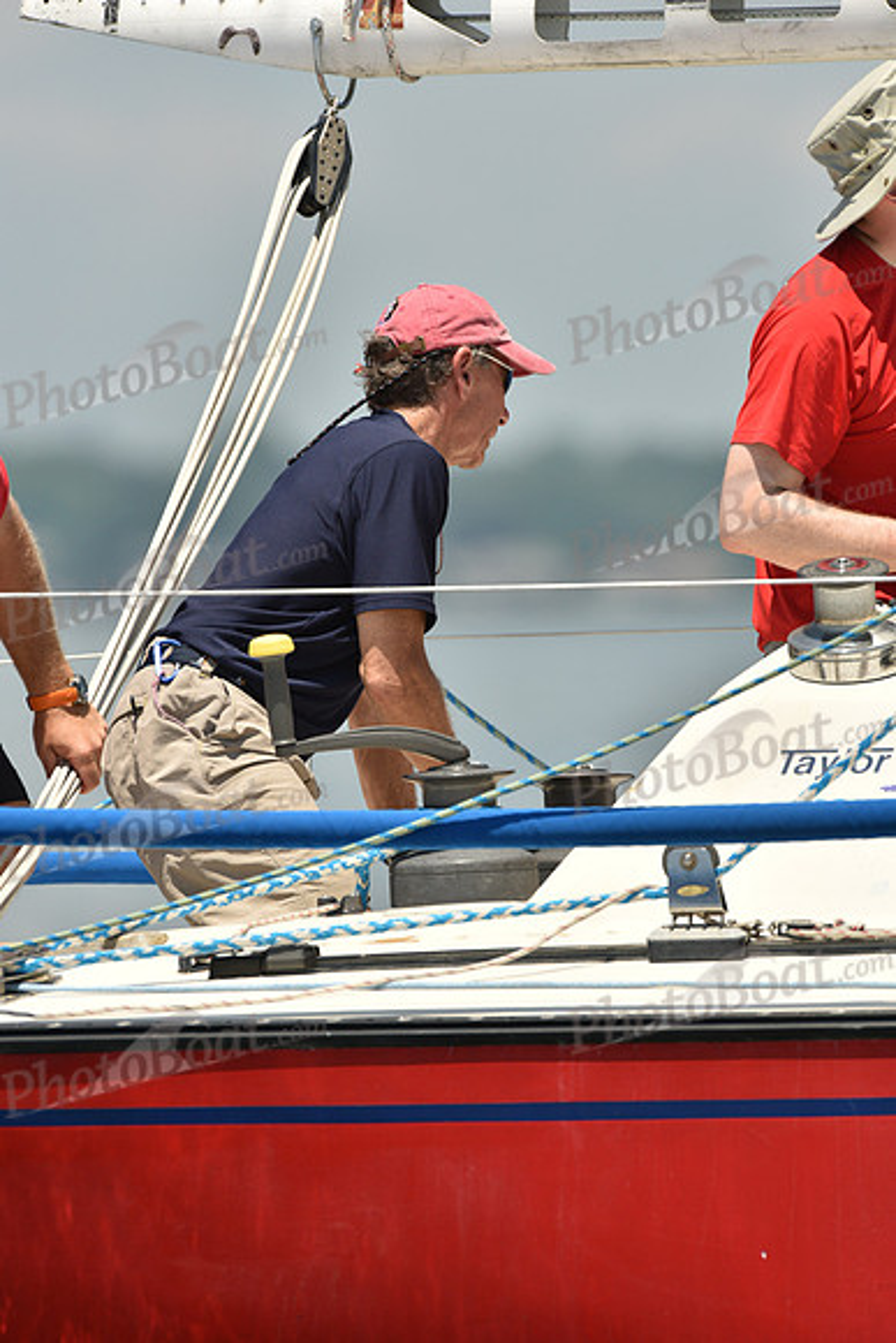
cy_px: 672
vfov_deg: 3.4
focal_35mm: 600
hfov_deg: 2.3
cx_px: 448
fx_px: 22385
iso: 320
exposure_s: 1/1600
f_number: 7.1
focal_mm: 600
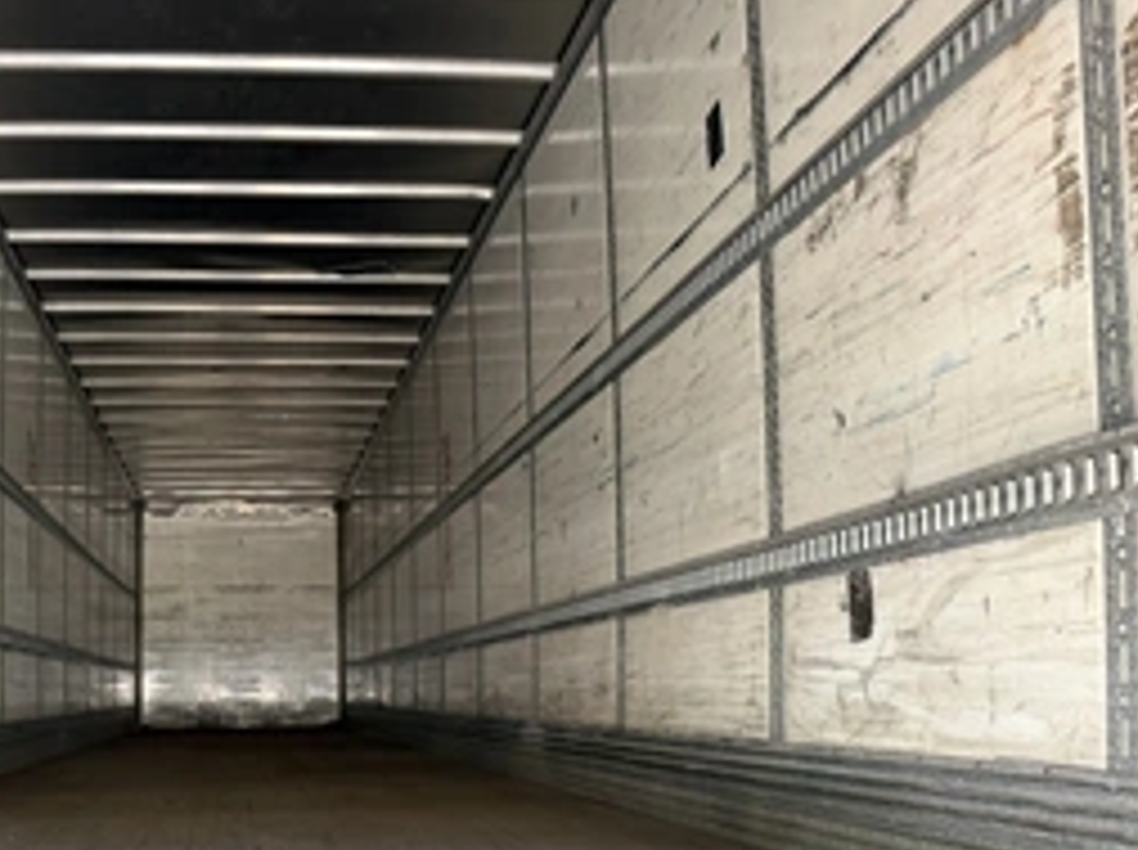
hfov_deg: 47.3
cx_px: 292
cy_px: 657
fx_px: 1247
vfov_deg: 36.6
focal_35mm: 38
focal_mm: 6.76
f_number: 1.78
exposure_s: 1/60
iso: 320
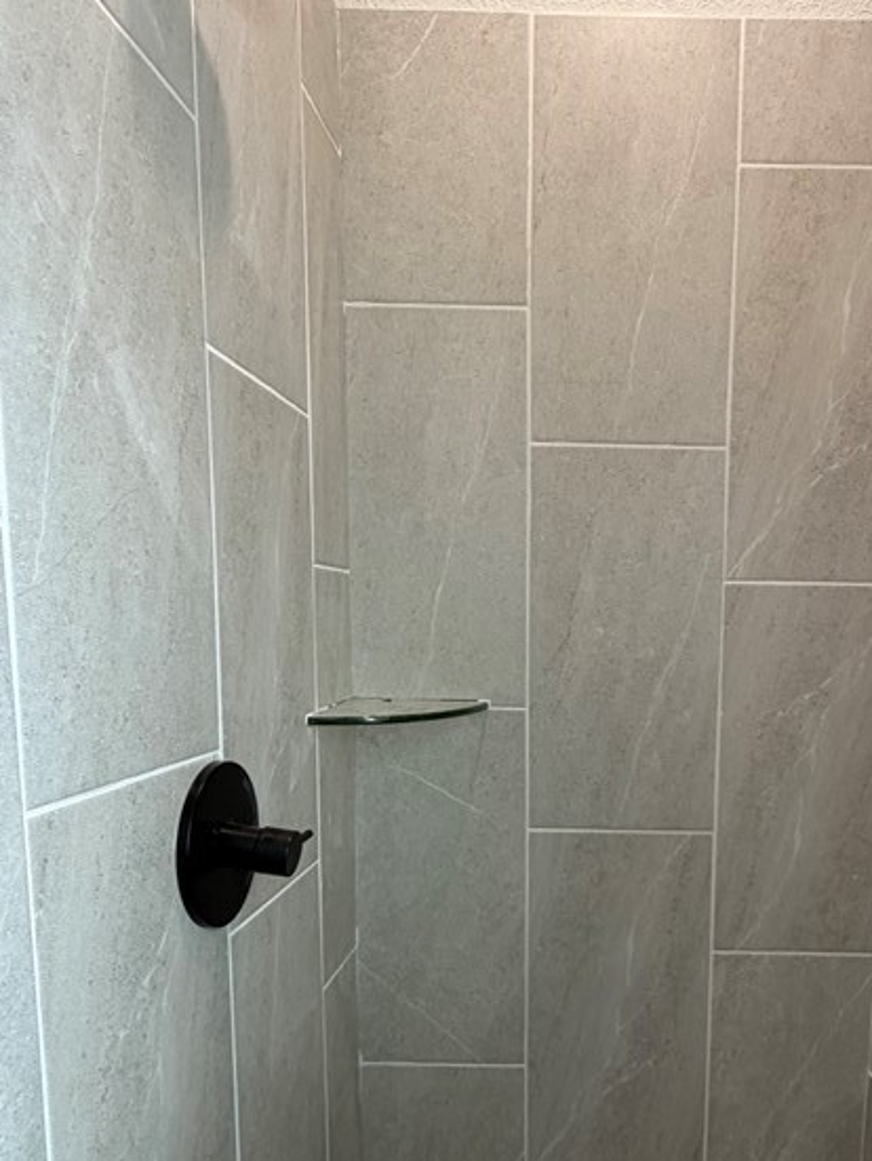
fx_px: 872
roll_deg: -1.4
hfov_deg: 51.7
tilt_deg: -7.2
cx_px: 609
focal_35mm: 26
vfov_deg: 66.2
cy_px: 733
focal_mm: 2.22
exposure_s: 1/120
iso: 200
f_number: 2.2
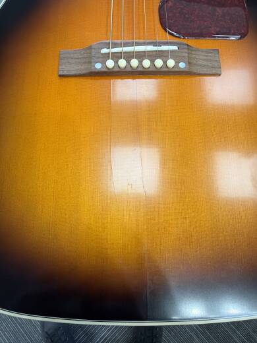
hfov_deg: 56.8
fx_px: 238
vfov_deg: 71.6
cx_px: 128
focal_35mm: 24
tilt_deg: -74.3
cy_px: 172
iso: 125
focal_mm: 2.22
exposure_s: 1/120
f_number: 2.2
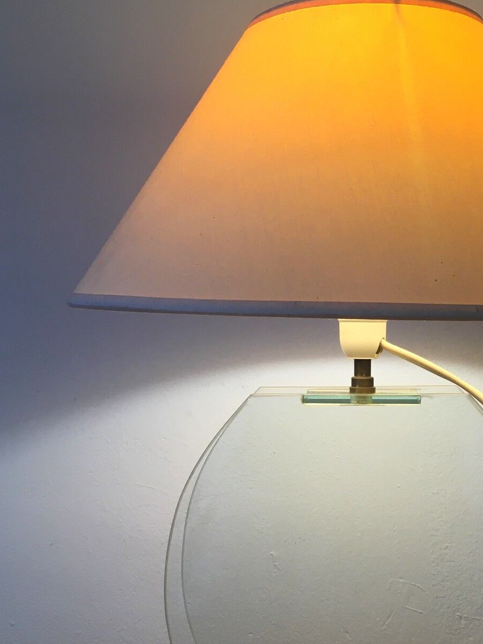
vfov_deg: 39.5
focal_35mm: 48
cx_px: 359
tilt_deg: -3.9
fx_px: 893
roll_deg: +1.4
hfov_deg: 29.8
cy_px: 381
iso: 32
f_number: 2.2
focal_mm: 4.15
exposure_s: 1/33
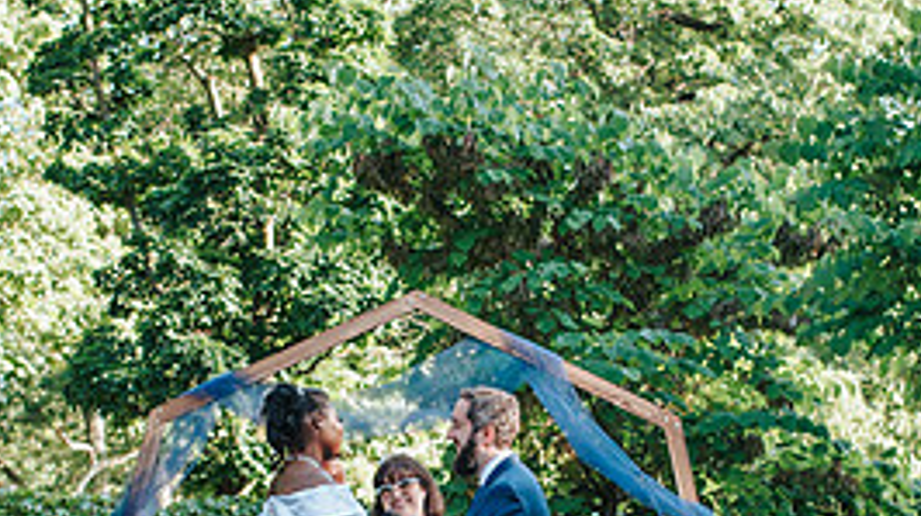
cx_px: 411
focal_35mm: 110
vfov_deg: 10.8
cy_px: 578
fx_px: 2684
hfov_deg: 19.5
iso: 250
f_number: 3.2
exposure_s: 1/500
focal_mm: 35
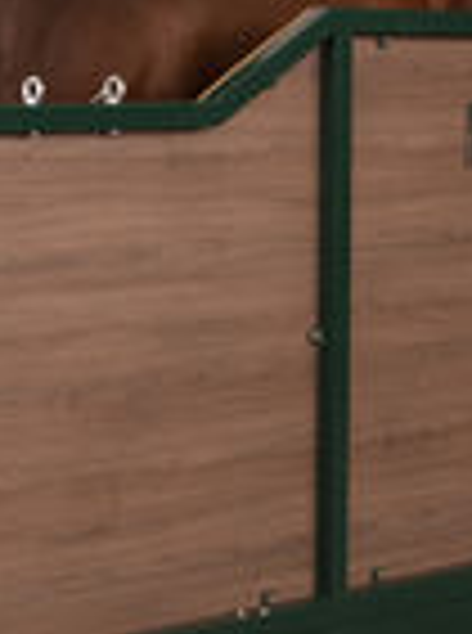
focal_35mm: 106
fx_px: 1936
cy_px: 344
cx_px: 63
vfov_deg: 18.6
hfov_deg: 13.8
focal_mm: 31
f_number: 6.3
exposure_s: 1/125
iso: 3200
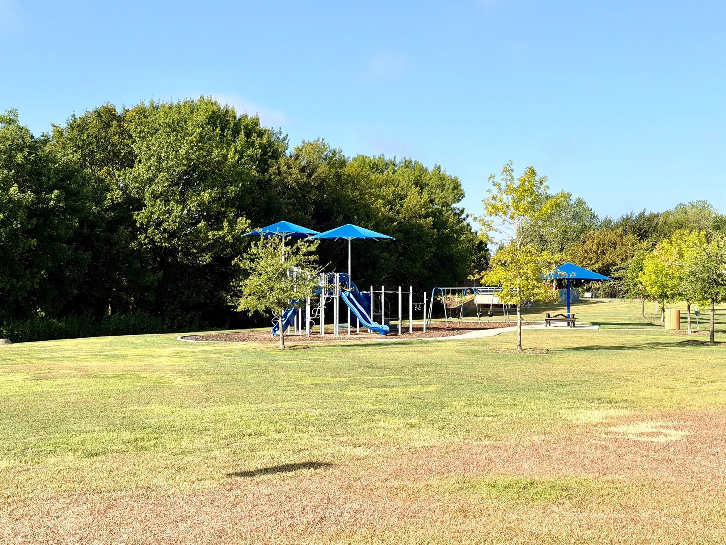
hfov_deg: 38.9
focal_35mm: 49
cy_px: 269
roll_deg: +0.7
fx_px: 1028
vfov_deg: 29.7
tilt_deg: +0.9
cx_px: 358
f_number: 1.78
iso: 64
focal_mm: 6.76
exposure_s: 1/3704
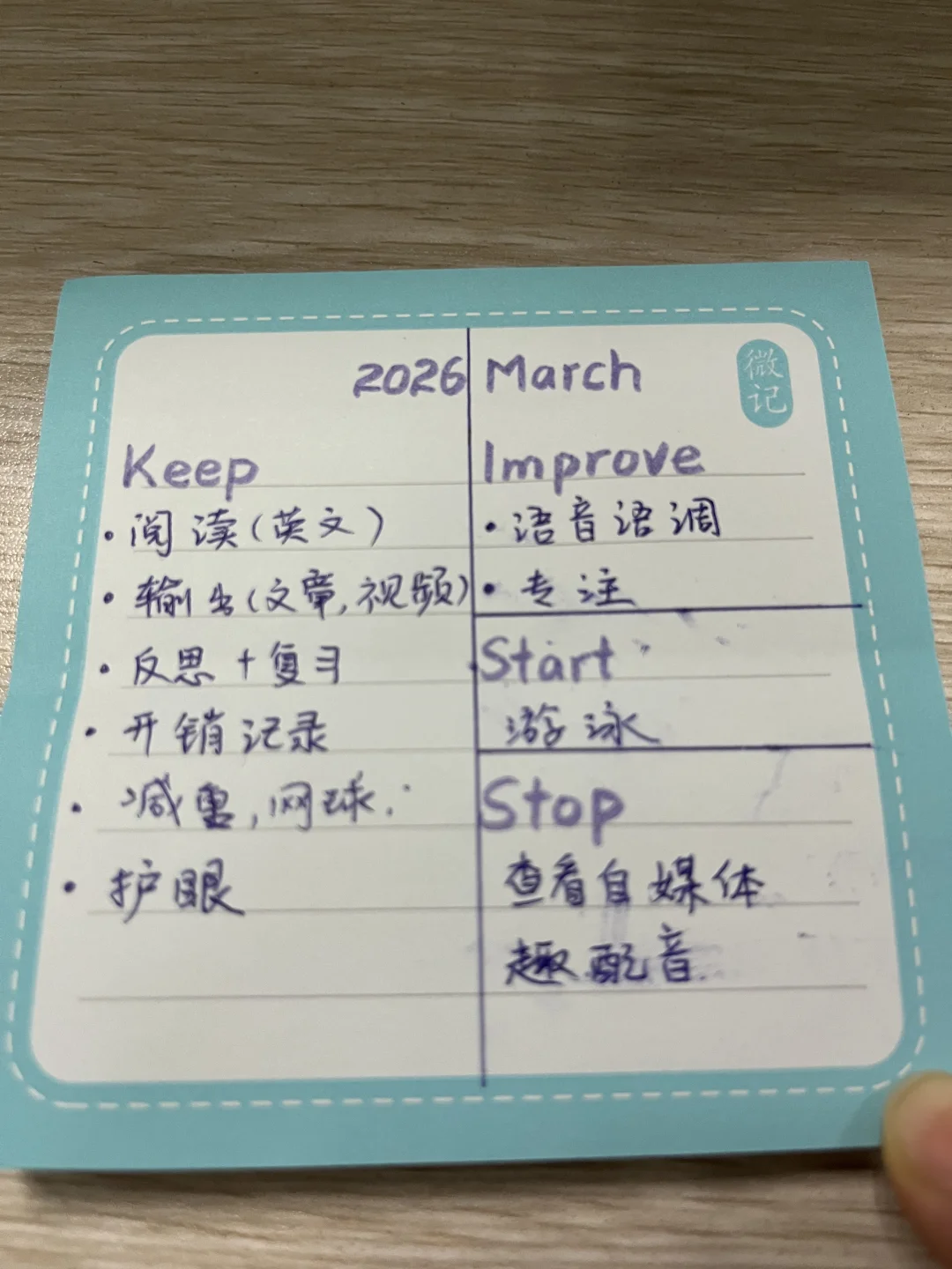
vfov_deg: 67.3
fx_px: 953
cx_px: 476
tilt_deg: -73.1
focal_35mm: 26
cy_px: 634
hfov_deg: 53.1
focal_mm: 5.1
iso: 250
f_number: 1.6
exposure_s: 1/60
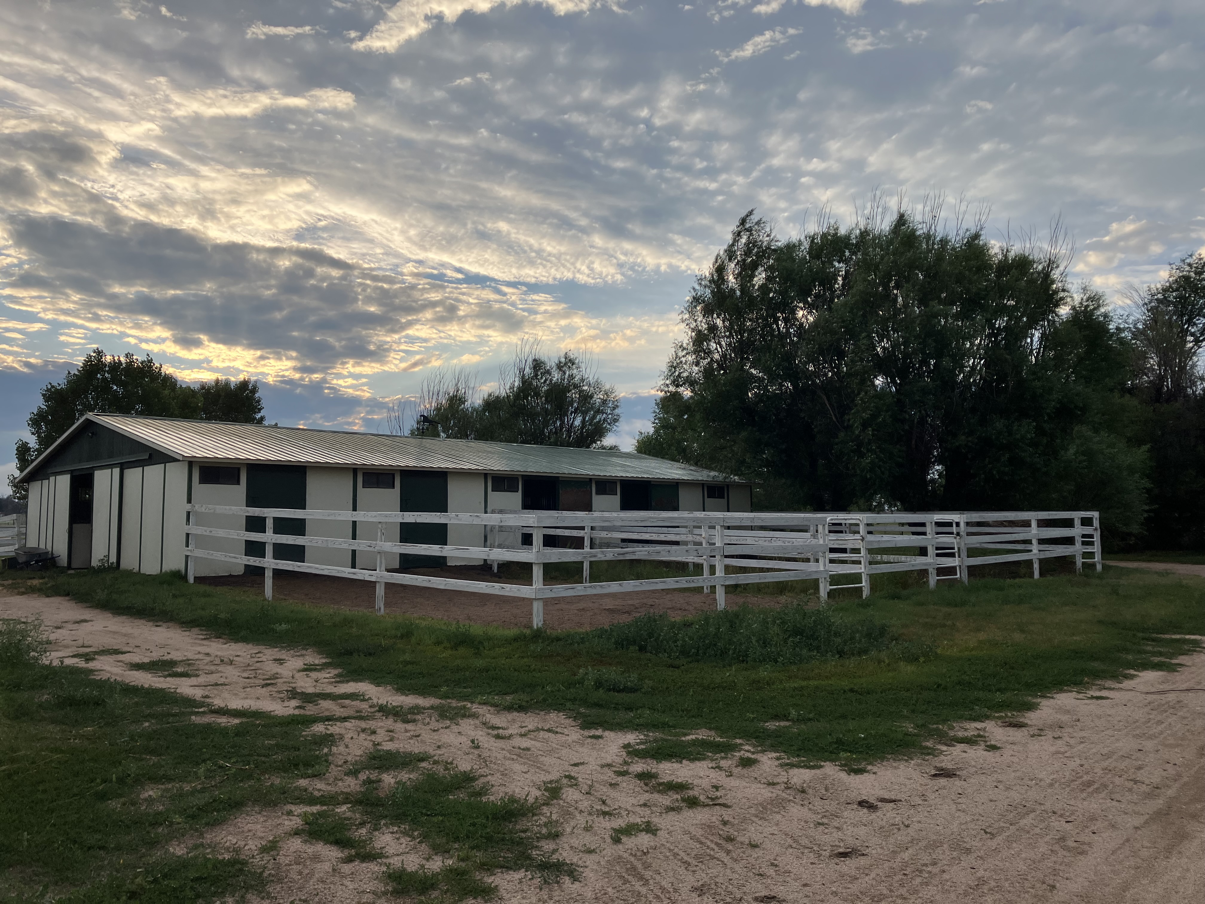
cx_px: 602
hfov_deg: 63.4
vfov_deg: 49.7
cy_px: 452
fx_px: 975
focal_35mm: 28
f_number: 1.8
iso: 32
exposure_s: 1/1104
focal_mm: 3.99
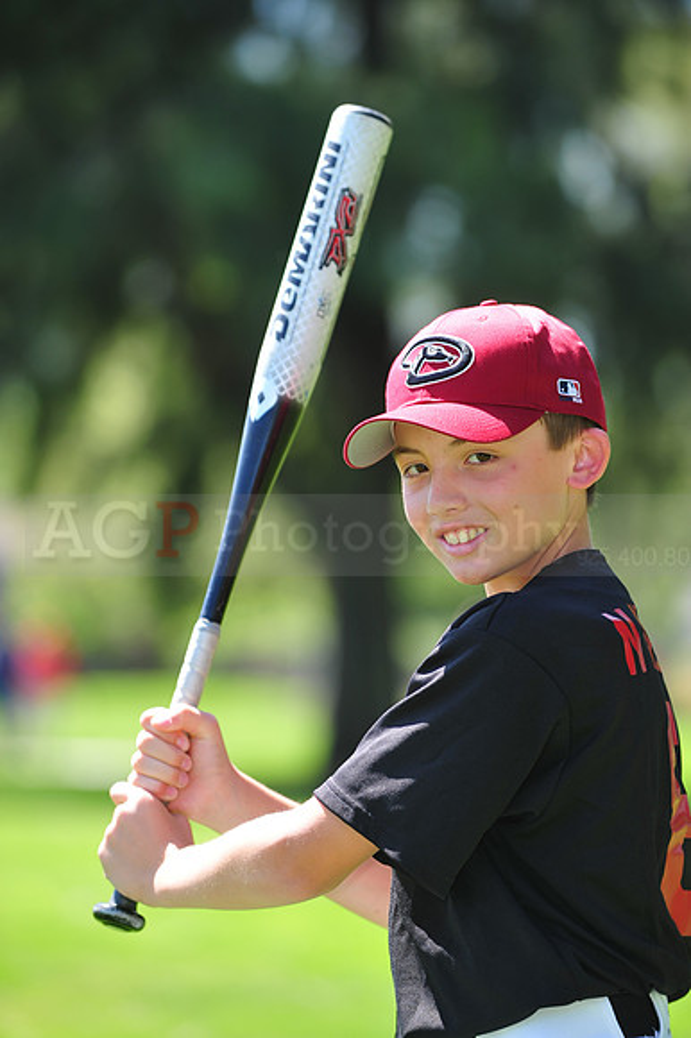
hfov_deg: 6.9
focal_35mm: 200
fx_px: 5765
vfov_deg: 10.3
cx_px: 346
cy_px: 519
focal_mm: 200
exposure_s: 1/400
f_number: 4.5
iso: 200
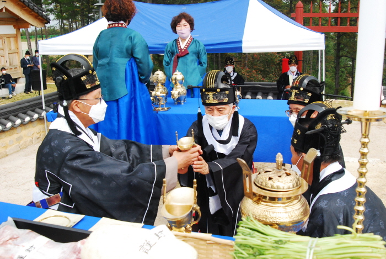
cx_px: 193
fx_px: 387
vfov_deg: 37.0
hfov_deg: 53.1
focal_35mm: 36
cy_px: 130
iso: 1000
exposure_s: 1/800
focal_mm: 24
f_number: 10
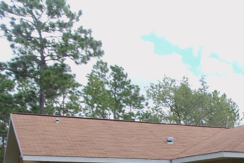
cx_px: 252
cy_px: 177
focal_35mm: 68
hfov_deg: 27.7
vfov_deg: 19.2
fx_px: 461
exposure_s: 1/200
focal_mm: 5.1
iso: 64
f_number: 3.3
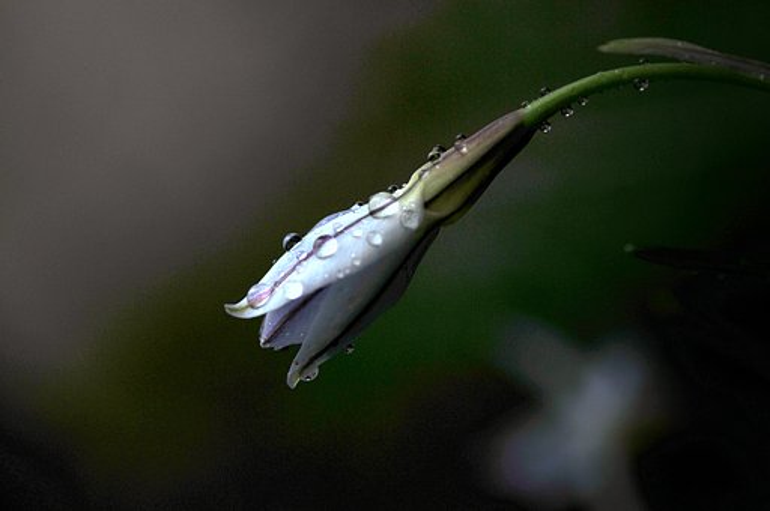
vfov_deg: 10.1
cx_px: 385
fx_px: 2884
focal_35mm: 135
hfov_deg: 15.2
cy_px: 256
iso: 200
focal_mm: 90
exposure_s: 1/400
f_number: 5.6
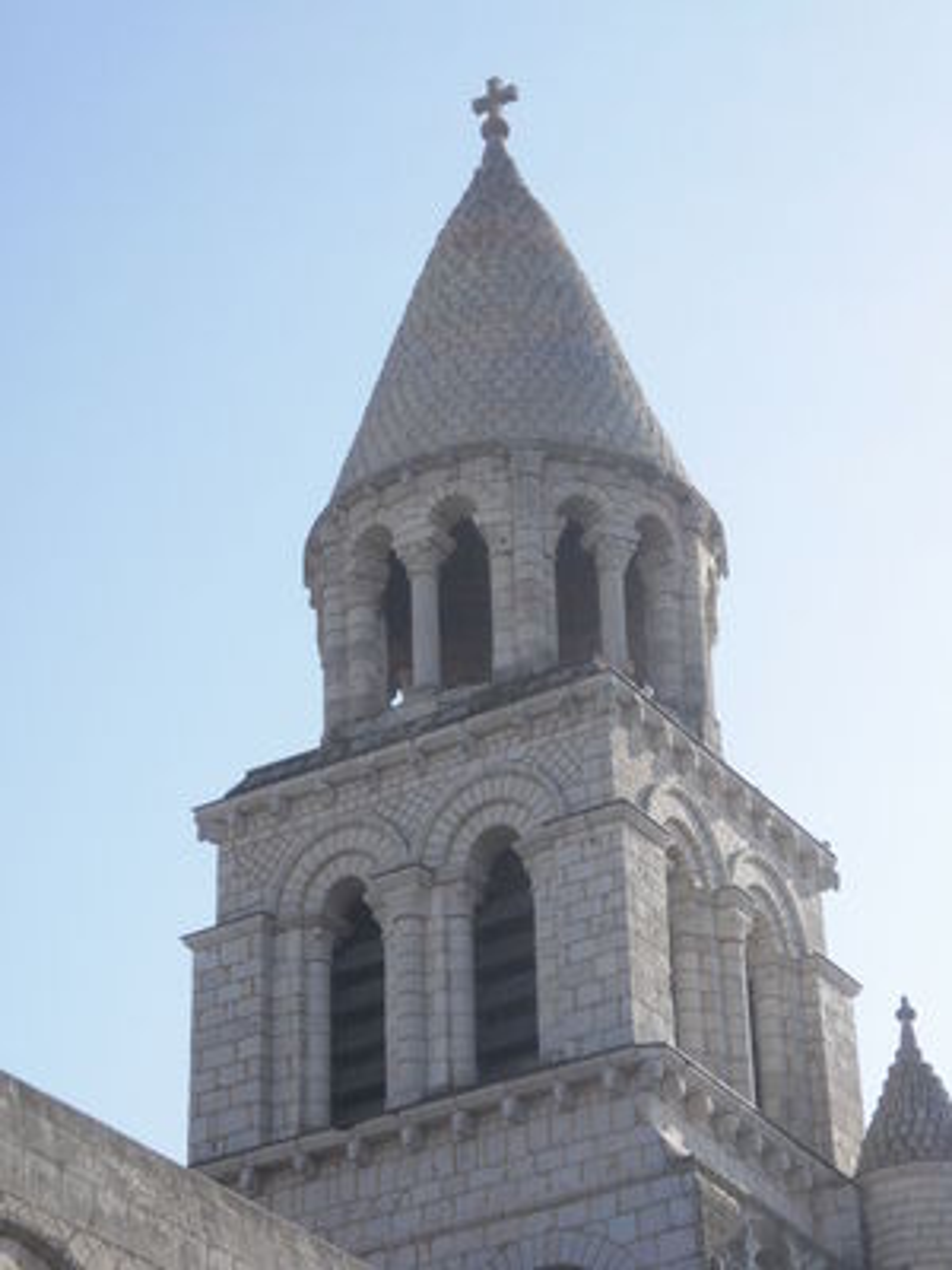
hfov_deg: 15.6
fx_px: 3484
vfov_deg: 20.7
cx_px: 476
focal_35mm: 95
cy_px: 635
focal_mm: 15.81
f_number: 5.4
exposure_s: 1/400
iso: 64
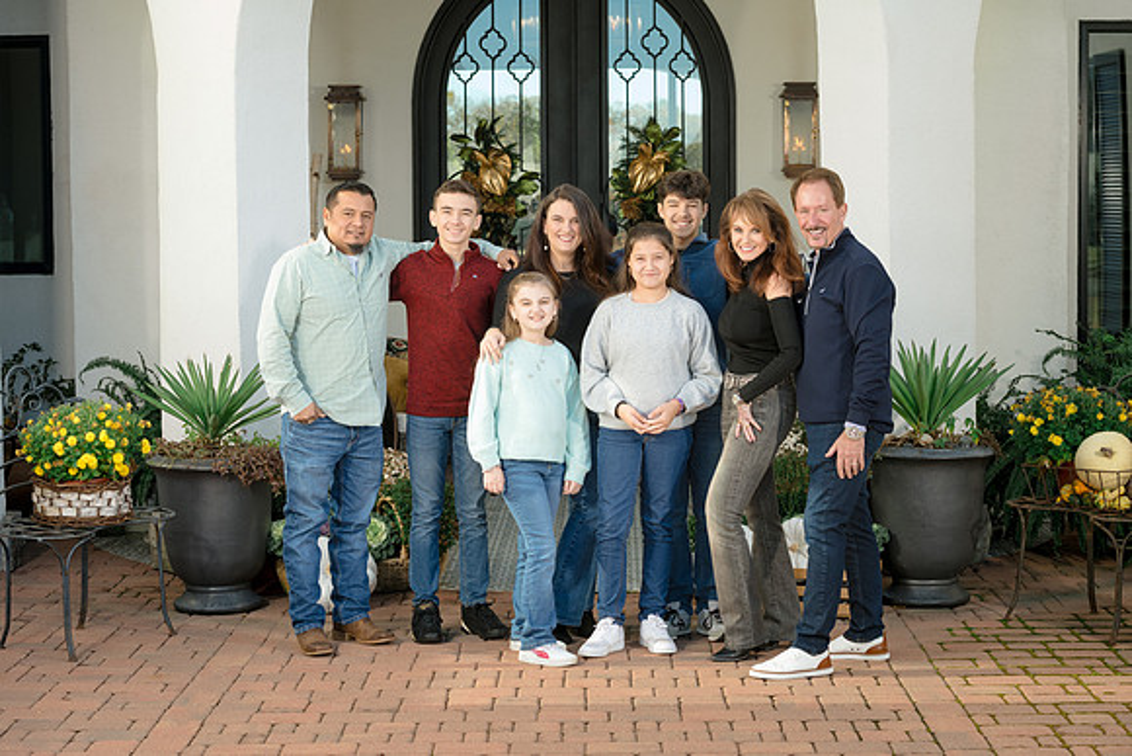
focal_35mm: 80
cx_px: 566
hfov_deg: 25.4
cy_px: 378
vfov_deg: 17.1
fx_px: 2516
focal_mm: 80
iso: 400
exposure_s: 1/250
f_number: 7.1
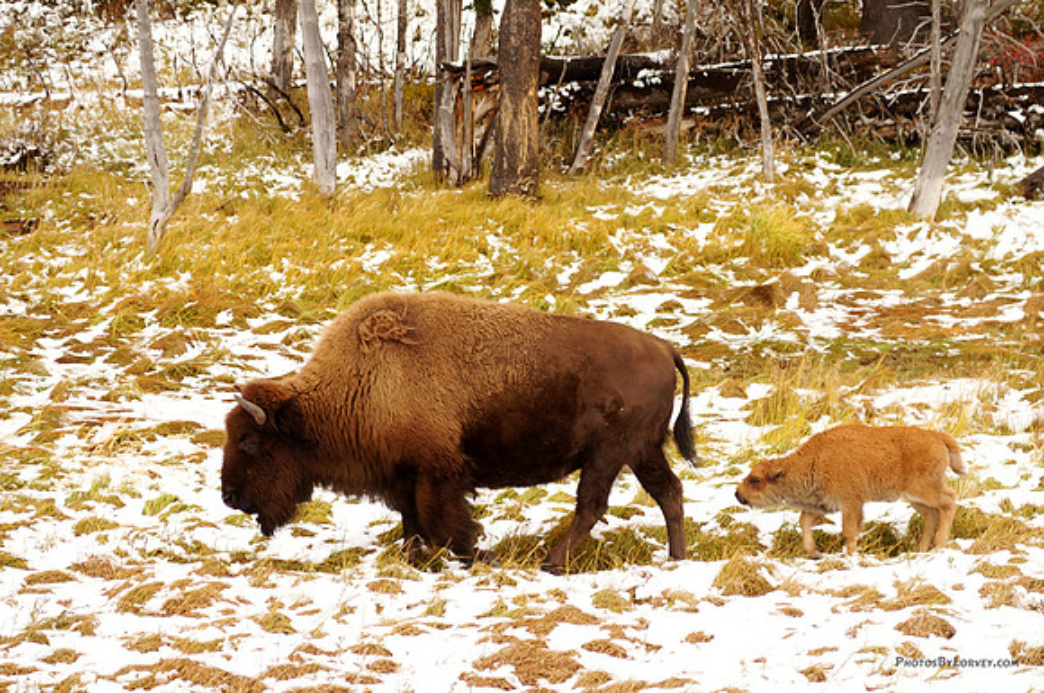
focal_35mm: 120
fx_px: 3475
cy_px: 346
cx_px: 522
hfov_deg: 17.1
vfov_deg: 11.4
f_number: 4.5
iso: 100
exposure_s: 1/125
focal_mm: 80
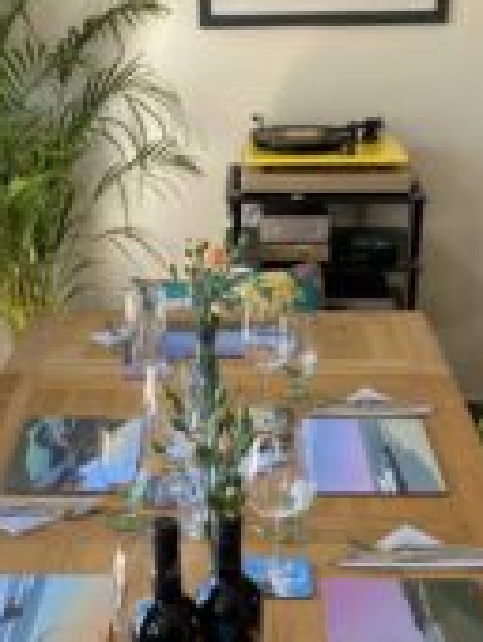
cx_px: 219
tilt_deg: -27.6
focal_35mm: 61
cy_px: 510
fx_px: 1132
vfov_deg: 30.9
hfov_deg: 24.1
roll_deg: +1.7
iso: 32
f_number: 1.8
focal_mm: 4.25
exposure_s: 1/121
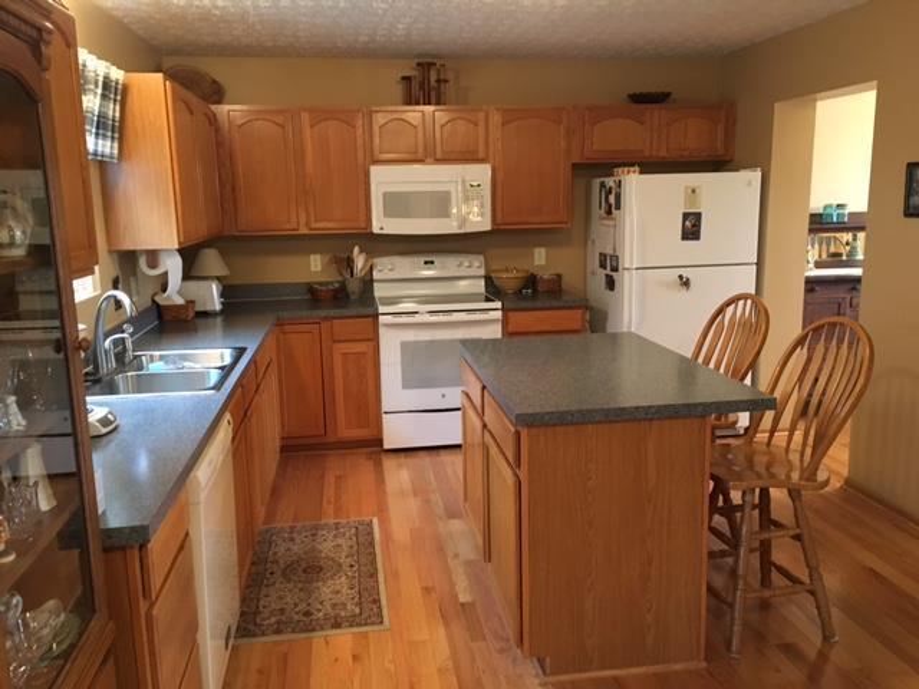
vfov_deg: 48.2
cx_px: 460
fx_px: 770
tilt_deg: -9.5
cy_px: 344
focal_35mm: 29
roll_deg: +0.9
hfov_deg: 61.7
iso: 200
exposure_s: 1/15
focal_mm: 4.15
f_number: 2.2
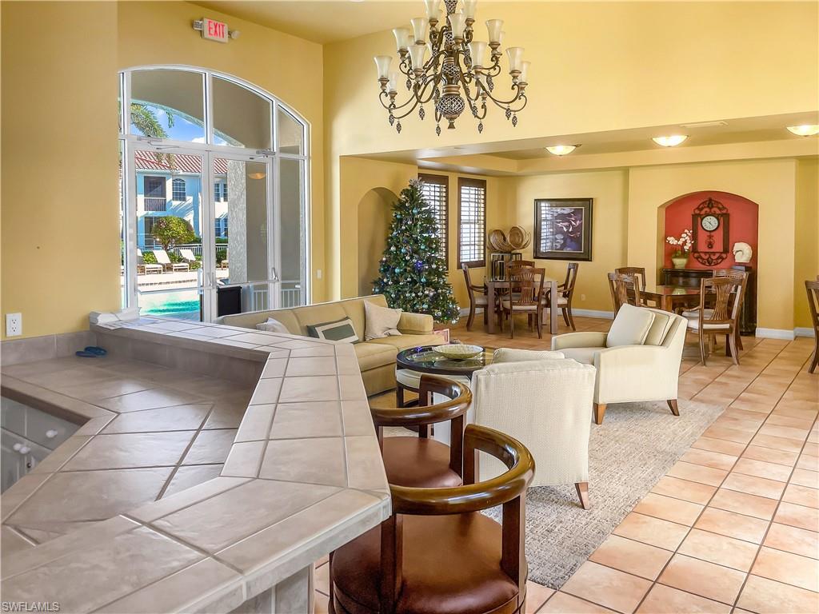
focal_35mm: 26
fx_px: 615
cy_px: 307
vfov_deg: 53.1
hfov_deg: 67.3
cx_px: 410
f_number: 1.6
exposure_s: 1/120
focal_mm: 4.2
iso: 64
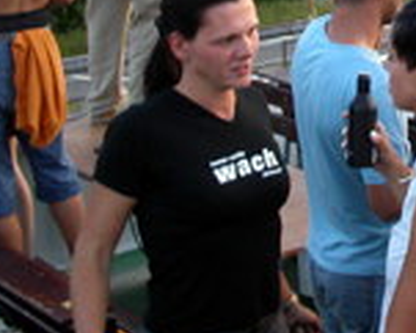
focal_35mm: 99
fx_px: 1220
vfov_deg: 15.2
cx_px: 467
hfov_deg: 18.6
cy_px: -17
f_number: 3.5
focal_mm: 7.8
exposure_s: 1/60
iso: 100
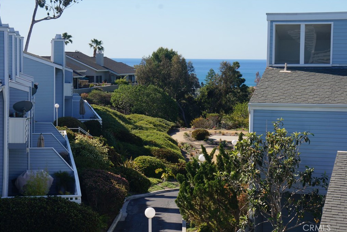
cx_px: 175
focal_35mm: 84
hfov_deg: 24.3
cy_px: 116
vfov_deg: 16.4
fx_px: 805
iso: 100
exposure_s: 1/100
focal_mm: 55
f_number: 11
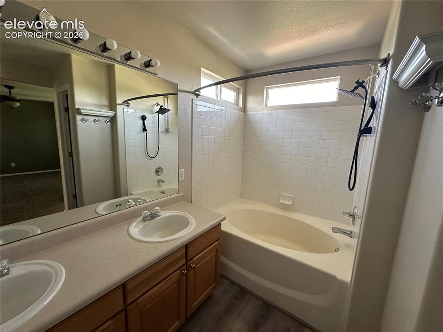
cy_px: 166
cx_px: 222
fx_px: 179
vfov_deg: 85.6
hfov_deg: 102.1
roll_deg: -1.4
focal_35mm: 14
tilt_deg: -8.6
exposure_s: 1/120
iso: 200
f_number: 2.2
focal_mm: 2.22
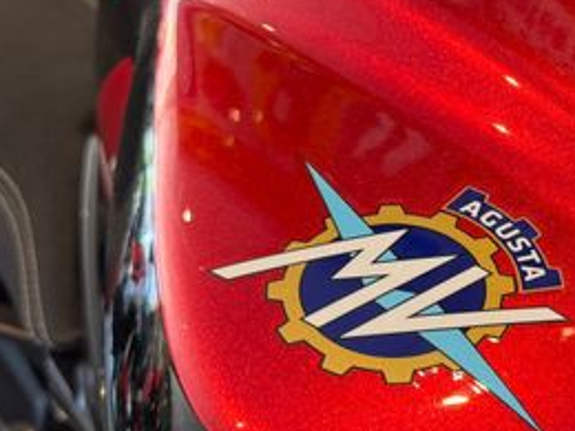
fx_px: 980
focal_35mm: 59
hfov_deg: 29.6
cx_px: 624
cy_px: 270
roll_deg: -2.9
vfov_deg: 24.7
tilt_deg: -40.0
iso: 250
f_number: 1.78
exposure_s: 1/50
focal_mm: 6.76
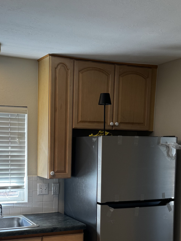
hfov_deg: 27.5
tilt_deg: -6.9
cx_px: 76
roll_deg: -1.4
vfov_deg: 35.3
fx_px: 370
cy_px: 182
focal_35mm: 53
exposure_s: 1/120
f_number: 1.78
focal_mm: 6.76
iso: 64
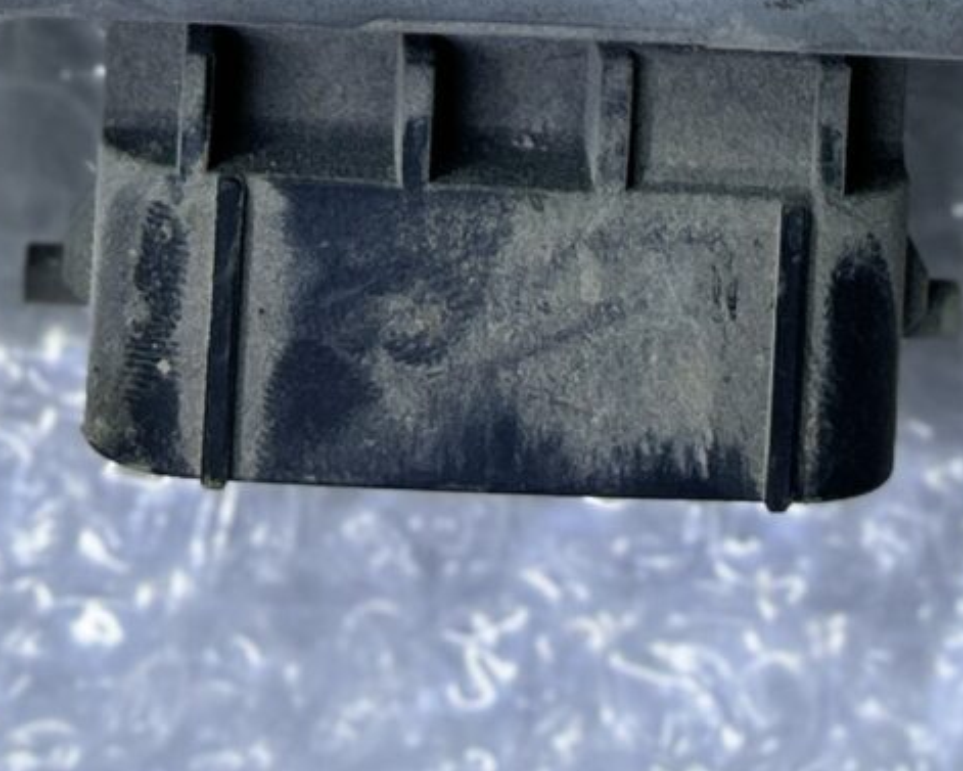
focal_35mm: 138
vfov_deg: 10.1
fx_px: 3934
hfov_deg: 14.0
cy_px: -928
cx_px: 429
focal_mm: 5.7
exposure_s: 1/50
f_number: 1.5
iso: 100
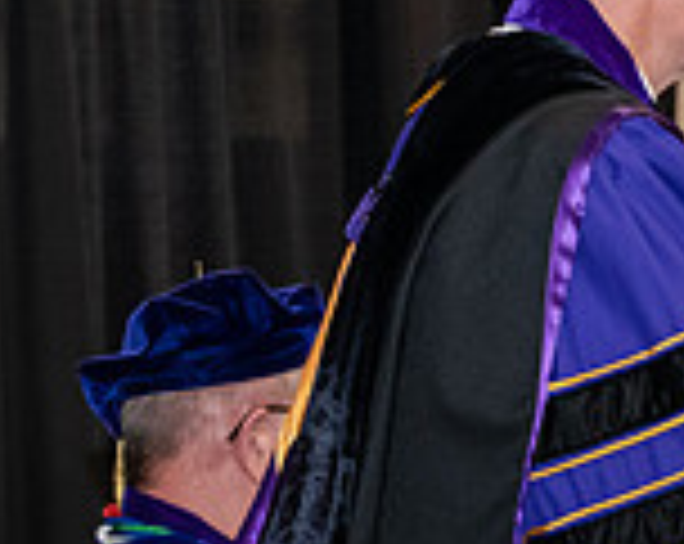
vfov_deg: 6.1
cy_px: 236
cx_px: 990
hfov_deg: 7.6
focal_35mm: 251
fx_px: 5071
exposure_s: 1/200
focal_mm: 70
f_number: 5
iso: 2500
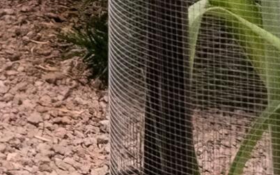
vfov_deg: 5.2
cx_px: -621
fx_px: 1739
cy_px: -485
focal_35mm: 228
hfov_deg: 7.7
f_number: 20
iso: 400
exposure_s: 1/13
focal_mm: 20
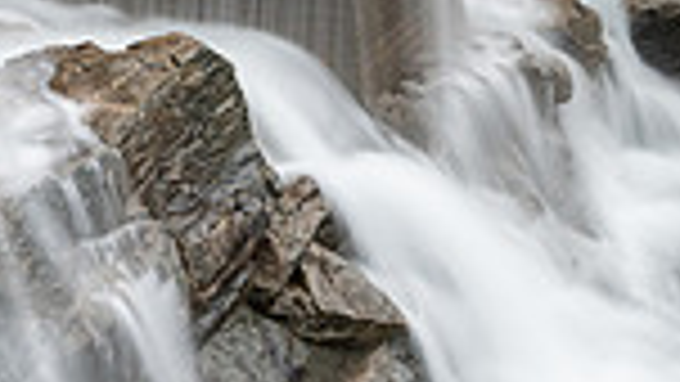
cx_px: 149
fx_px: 1316
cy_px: -106
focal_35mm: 73
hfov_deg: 28.4
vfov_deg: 15.8
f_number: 10
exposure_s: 1
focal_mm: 18
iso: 50
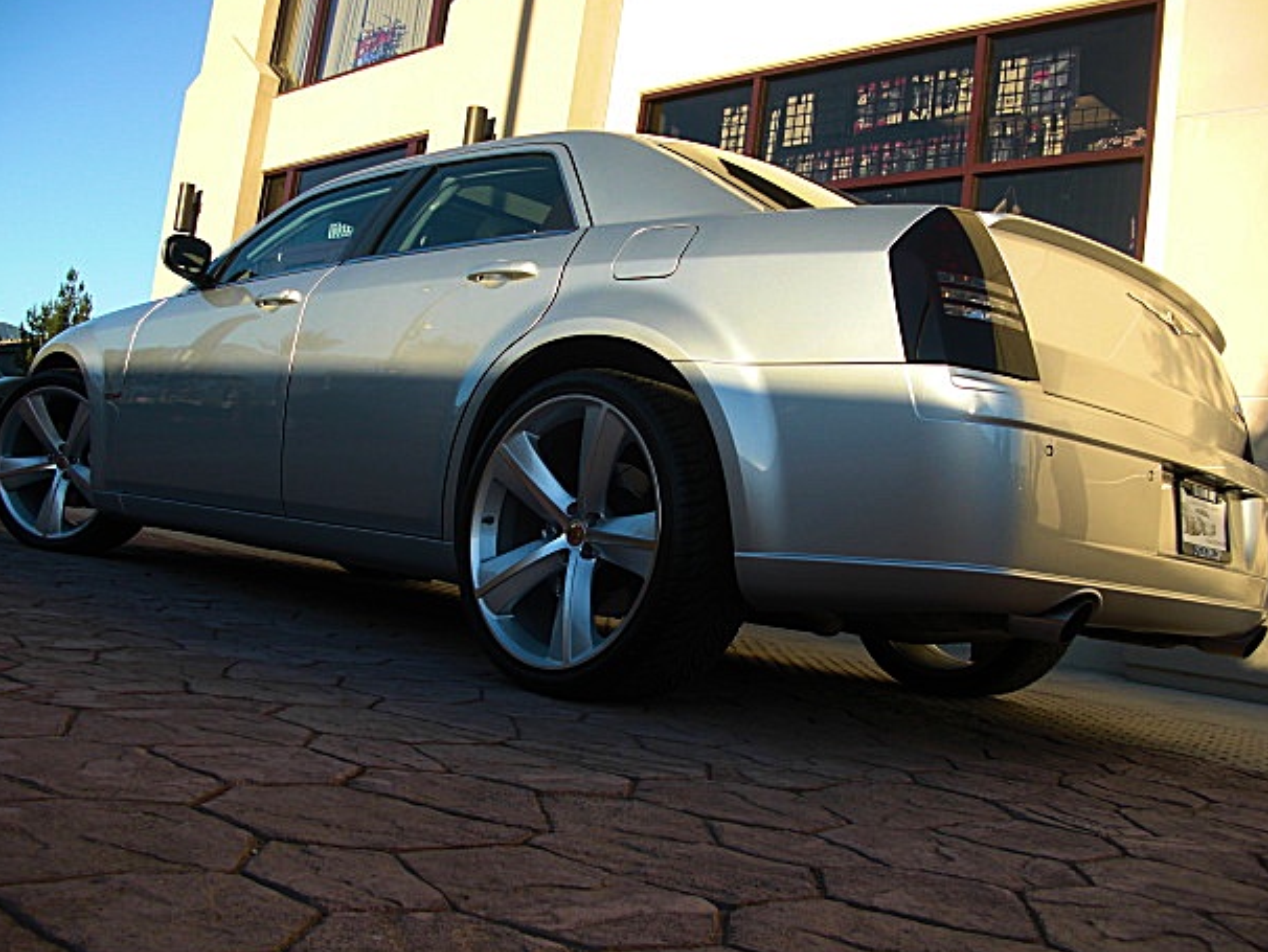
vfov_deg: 37.7
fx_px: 1393
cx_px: 624
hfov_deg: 49.0
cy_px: 473
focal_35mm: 38
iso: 50
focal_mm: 6.3
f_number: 2.8
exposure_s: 1/400
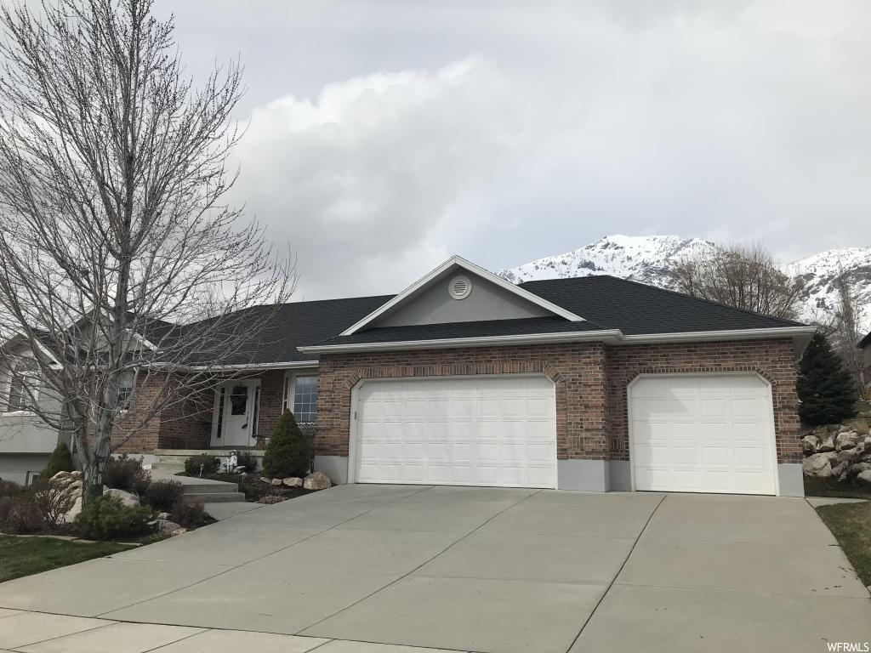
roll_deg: -1.2
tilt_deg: +12.7
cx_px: 436
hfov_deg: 63.4
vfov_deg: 49.7
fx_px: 705
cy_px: 326
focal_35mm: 28
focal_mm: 3.99
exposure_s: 1/5988
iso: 20
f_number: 1.8
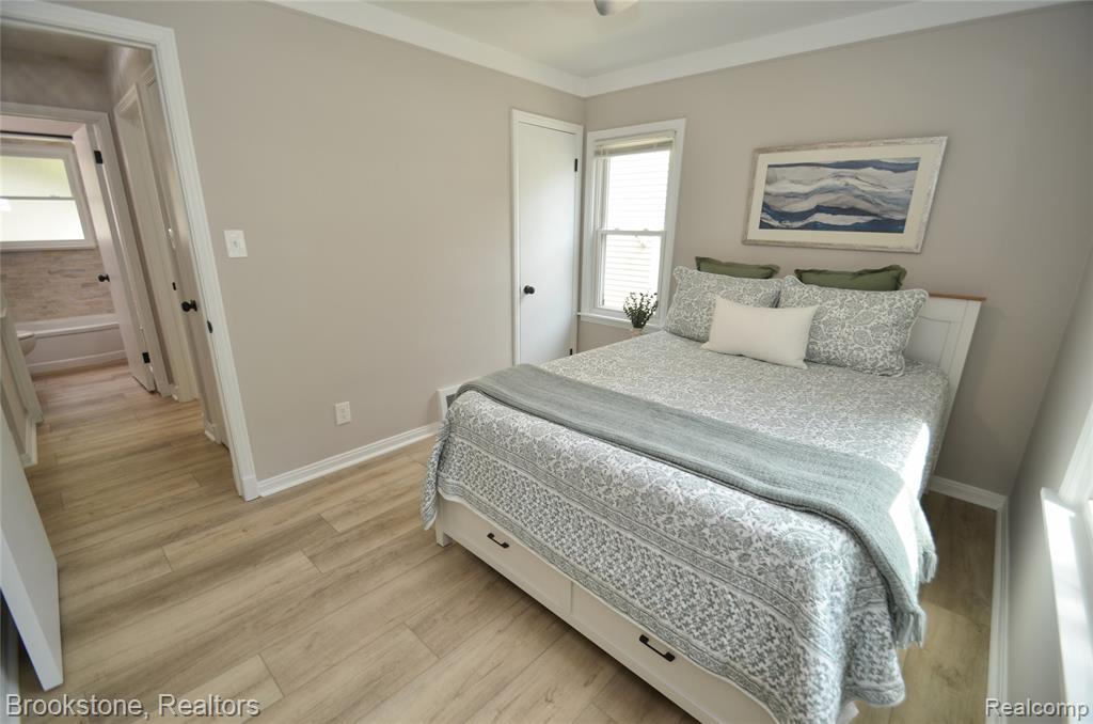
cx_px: 546
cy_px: 362
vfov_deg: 77.1
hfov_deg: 100.5
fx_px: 454
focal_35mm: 15
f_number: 4.5
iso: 200
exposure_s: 1/80
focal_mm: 10
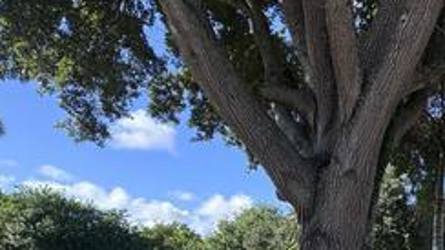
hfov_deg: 42.5
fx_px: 472
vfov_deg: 26.9
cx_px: 460
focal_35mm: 40
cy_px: 283
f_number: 2.2
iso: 40
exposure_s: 1/849
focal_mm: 2.22
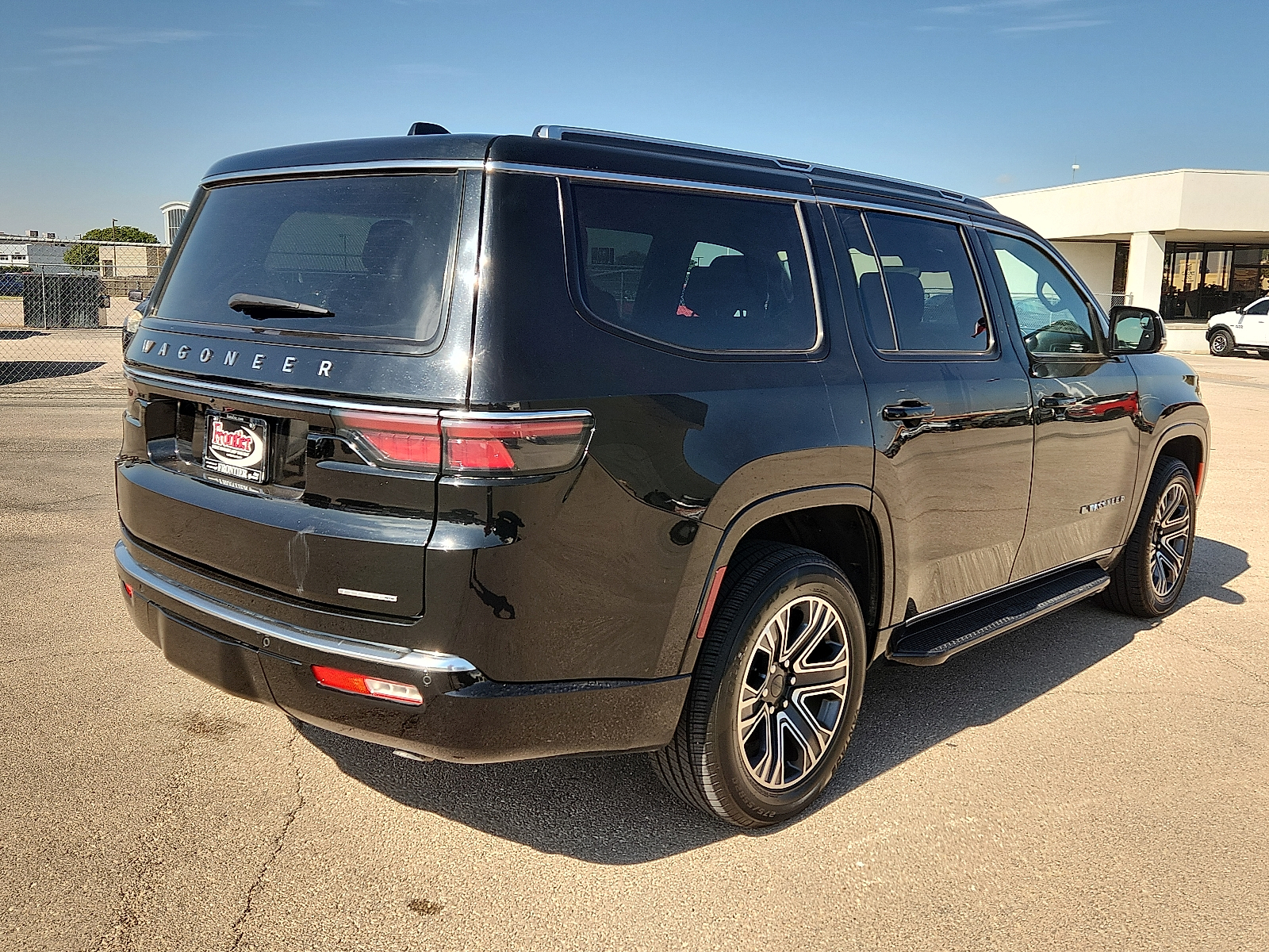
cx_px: 634
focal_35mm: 23
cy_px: 476
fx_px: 843
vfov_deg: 58.9
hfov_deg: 73.9
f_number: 1.8
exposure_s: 1/1111
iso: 50
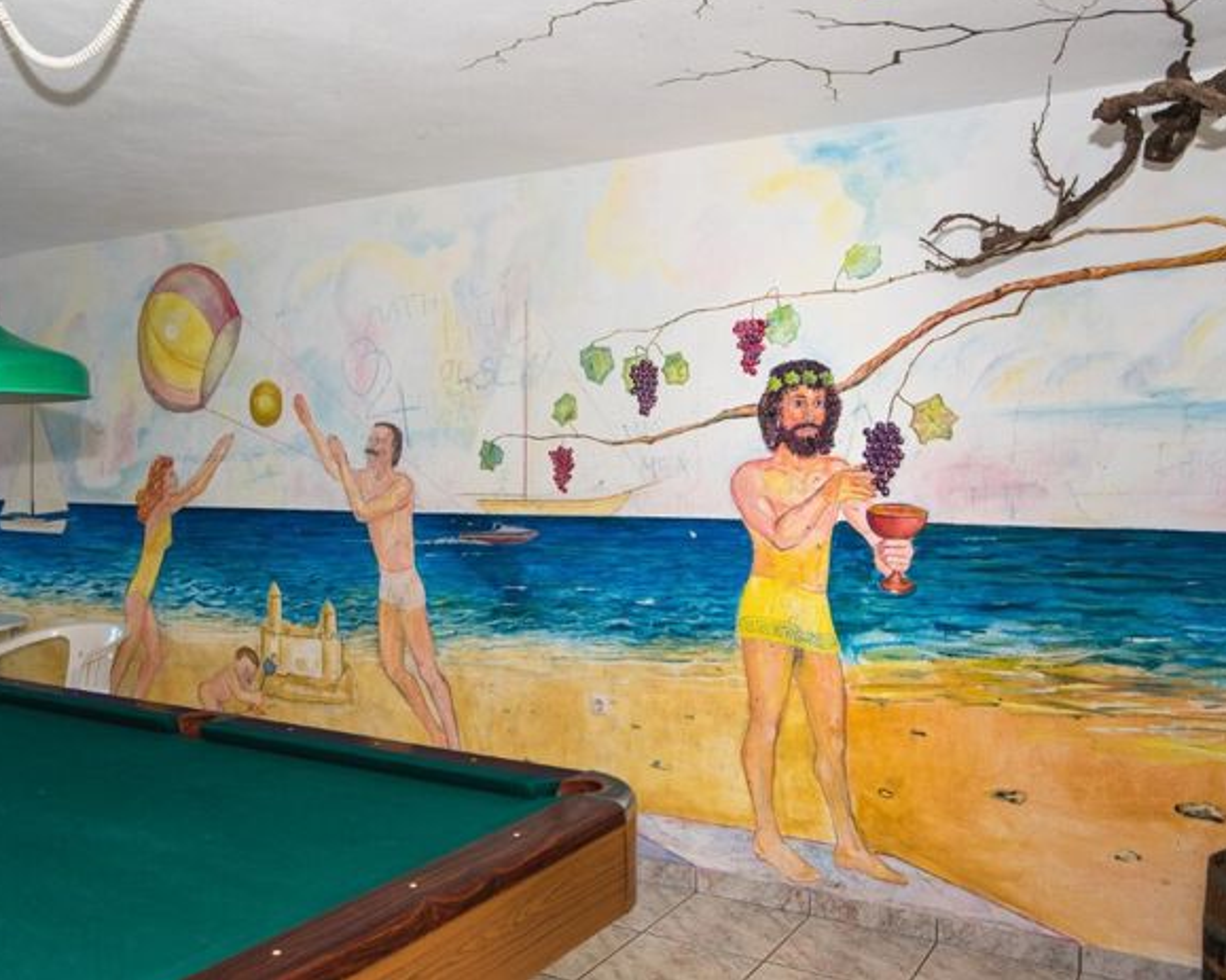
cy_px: 485
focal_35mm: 32
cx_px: 596
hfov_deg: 55.7
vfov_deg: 45.8
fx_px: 1161
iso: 640
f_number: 6.3
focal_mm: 28
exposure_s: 1/125
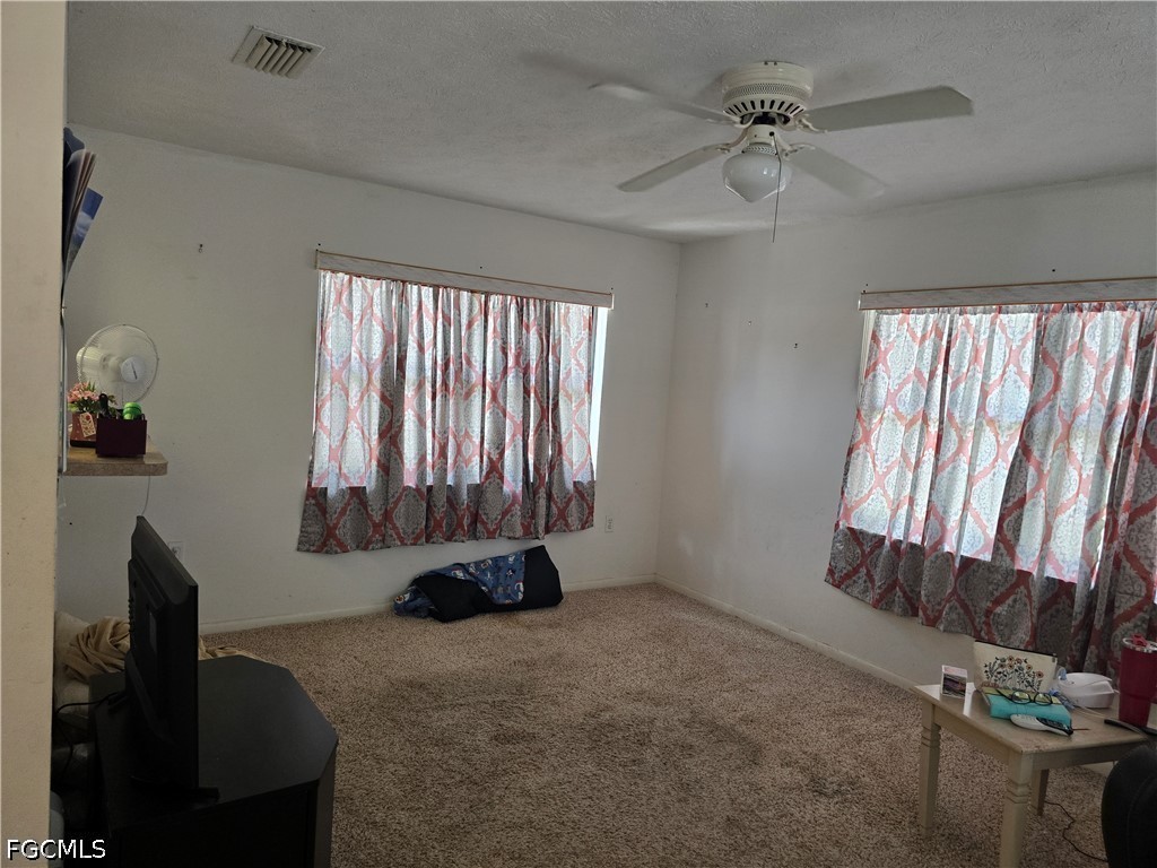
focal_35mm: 23
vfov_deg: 58.9
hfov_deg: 73.9
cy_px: 434
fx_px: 769
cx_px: 578
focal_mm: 6.3
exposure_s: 1/120
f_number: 1.7
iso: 250
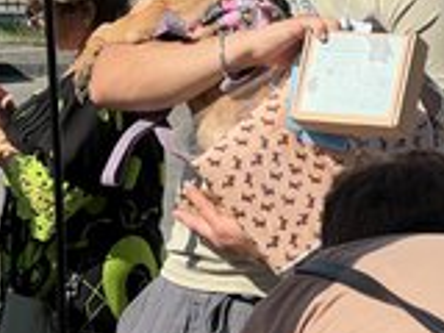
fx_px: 2463
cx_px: 230
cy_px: -8
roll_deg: +0.5
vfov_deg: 7.7
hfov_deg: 10.3
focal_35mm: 192
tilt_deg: -1.9
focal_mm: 9
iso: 32
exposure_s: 1/677
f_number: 2.8
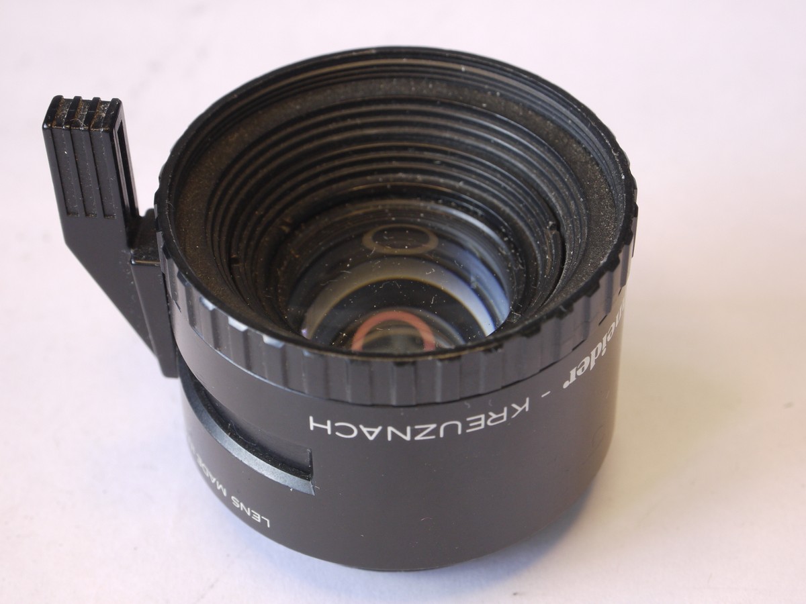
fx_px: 1956
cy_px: 302
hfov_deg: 23.3
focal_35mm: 84
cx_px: 403
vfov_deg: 17.6
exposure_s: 1/13
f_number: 9
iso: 400
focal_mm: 42
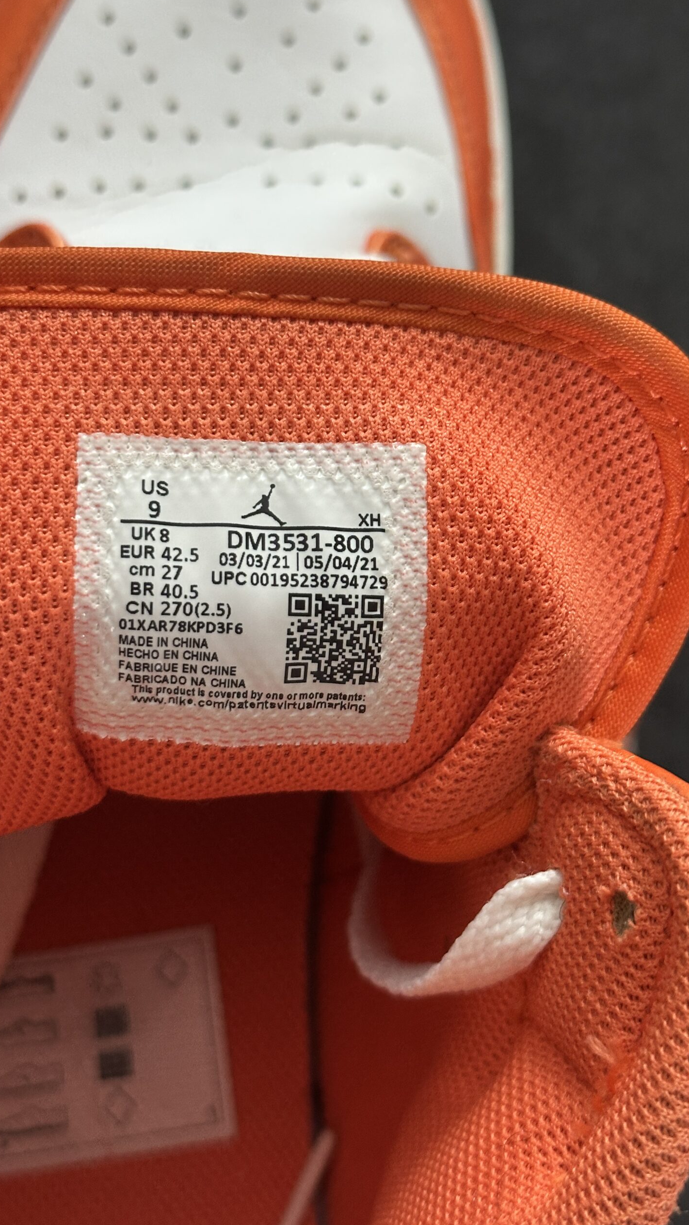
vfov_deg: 39.2
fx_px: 1721
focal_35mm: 53
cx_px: 353
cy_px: 613
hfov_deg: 22.6
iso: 250
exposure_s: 1/50
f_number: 1.78
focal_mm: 6.86
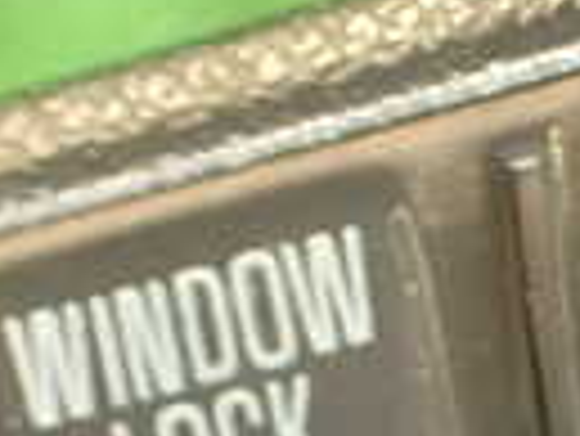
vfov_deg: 9.6
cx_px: 976
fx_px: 2499
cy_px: 733
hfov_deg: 12.3
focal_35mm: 149
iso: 200
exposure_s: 1/30
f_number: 2.4
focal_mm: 5.79
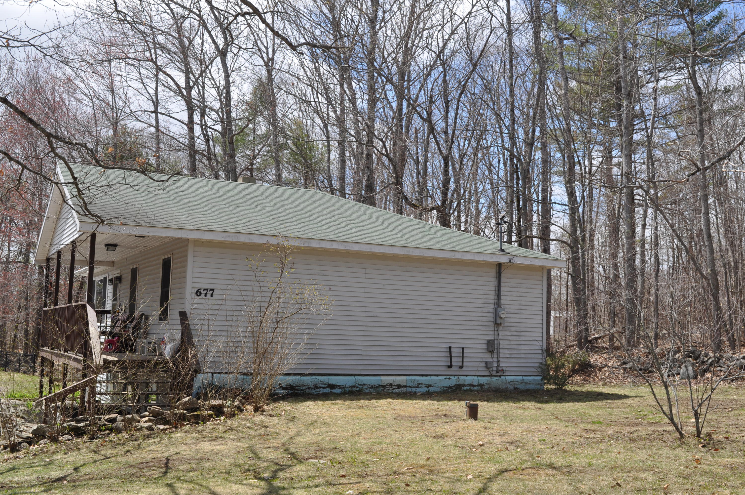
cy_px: 248
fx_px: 868
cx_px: 372
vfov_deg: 31.8
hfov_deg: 46.5
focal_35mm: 42
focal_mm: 28
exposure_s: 1/320
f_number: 9
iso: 200
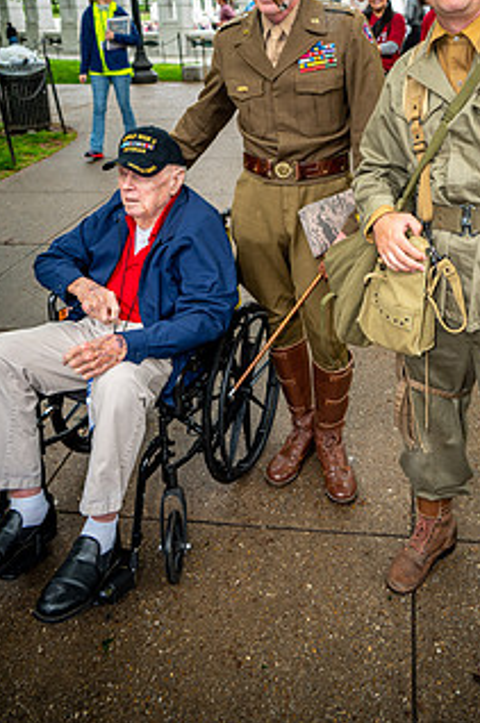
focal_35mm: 34
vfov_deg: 54.4
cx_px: 326
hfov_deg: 38.3
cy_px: 225
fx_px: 682
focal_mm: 24
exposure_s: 1/60
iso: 100
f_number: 4
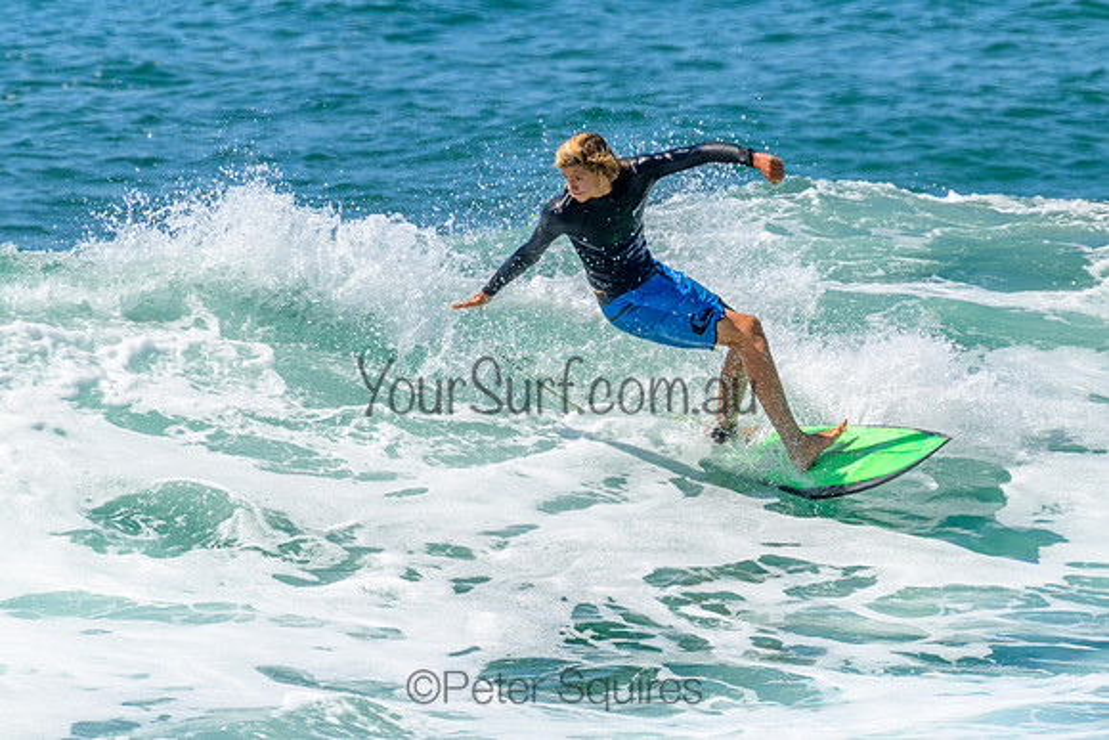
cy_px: 252
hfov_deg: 1.9
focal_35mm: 1101
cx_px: 654
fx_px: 33910
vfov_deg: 1.3
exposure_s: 1/2000
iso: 900
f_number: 11
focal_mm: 800
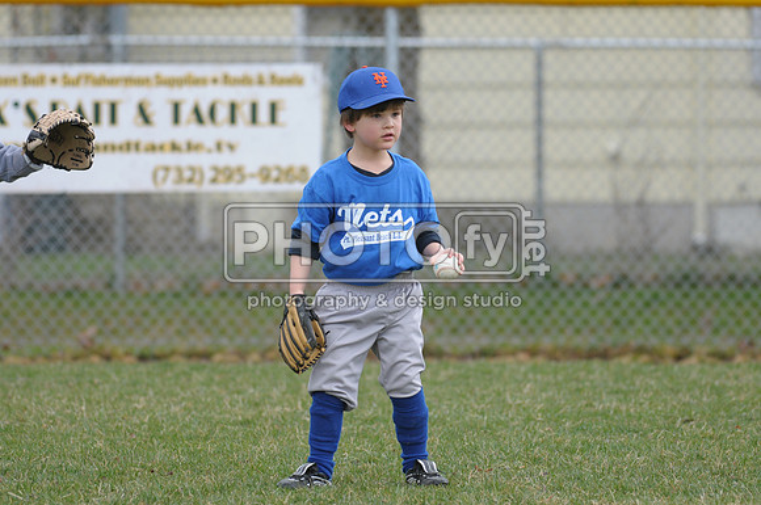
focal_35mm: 300
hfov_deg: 6.9
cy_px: 252
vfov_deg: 4.6
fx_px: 6333
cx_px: 380
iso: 400
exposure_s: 1/1000
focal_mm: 200
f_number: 4
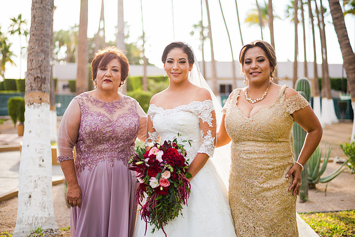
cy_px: 118
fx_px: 493
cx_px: 178
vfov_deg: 27.0
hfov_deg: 39.6
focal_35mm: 50
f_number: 2
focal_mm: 50
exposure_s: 1/640
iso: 125
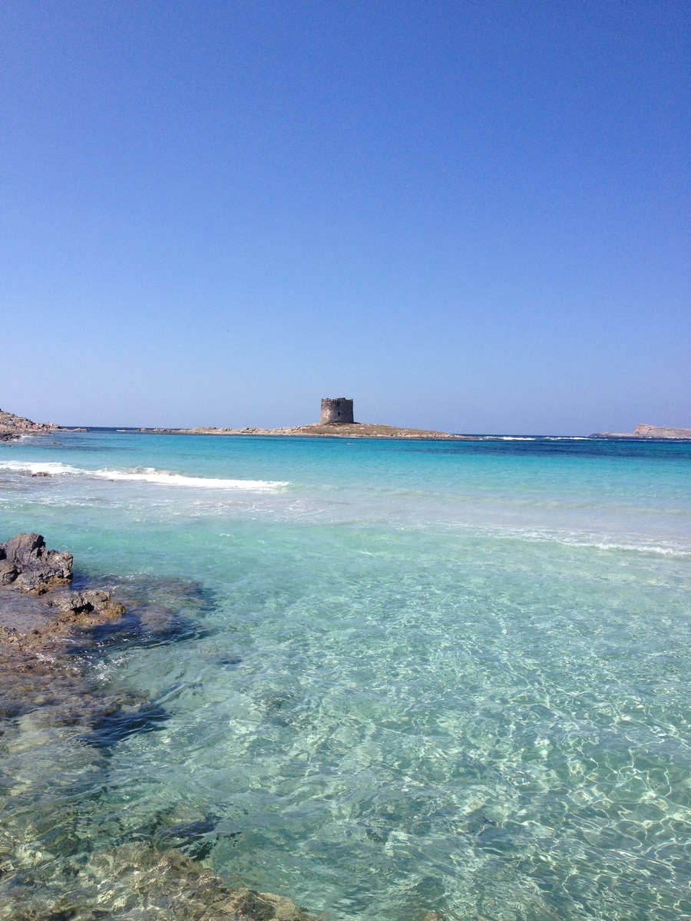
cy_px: 460
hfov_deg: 40.7
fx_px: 932
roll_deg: -0.4
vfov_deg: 52.6
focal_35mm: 35
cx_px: 346
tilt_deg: -3.2
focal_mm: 4.28
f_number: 2.4
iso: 50
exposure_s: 1/2404
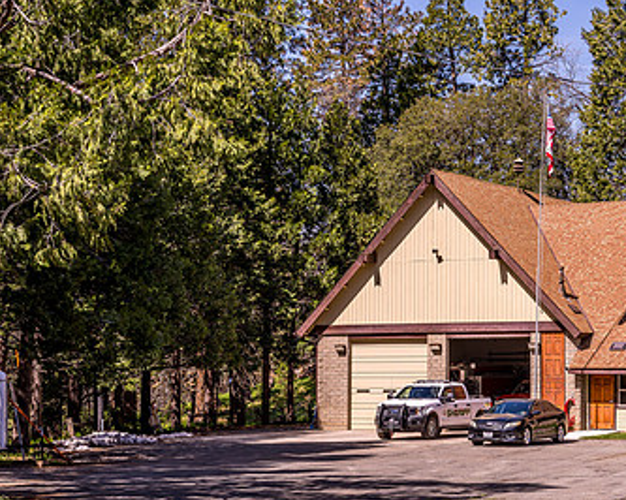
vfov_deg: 18.4
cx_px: 491
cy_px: 315
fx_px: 1537
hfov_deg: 22.7
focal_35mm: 83
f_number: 11
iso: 64
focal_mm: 44
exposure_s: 1/60
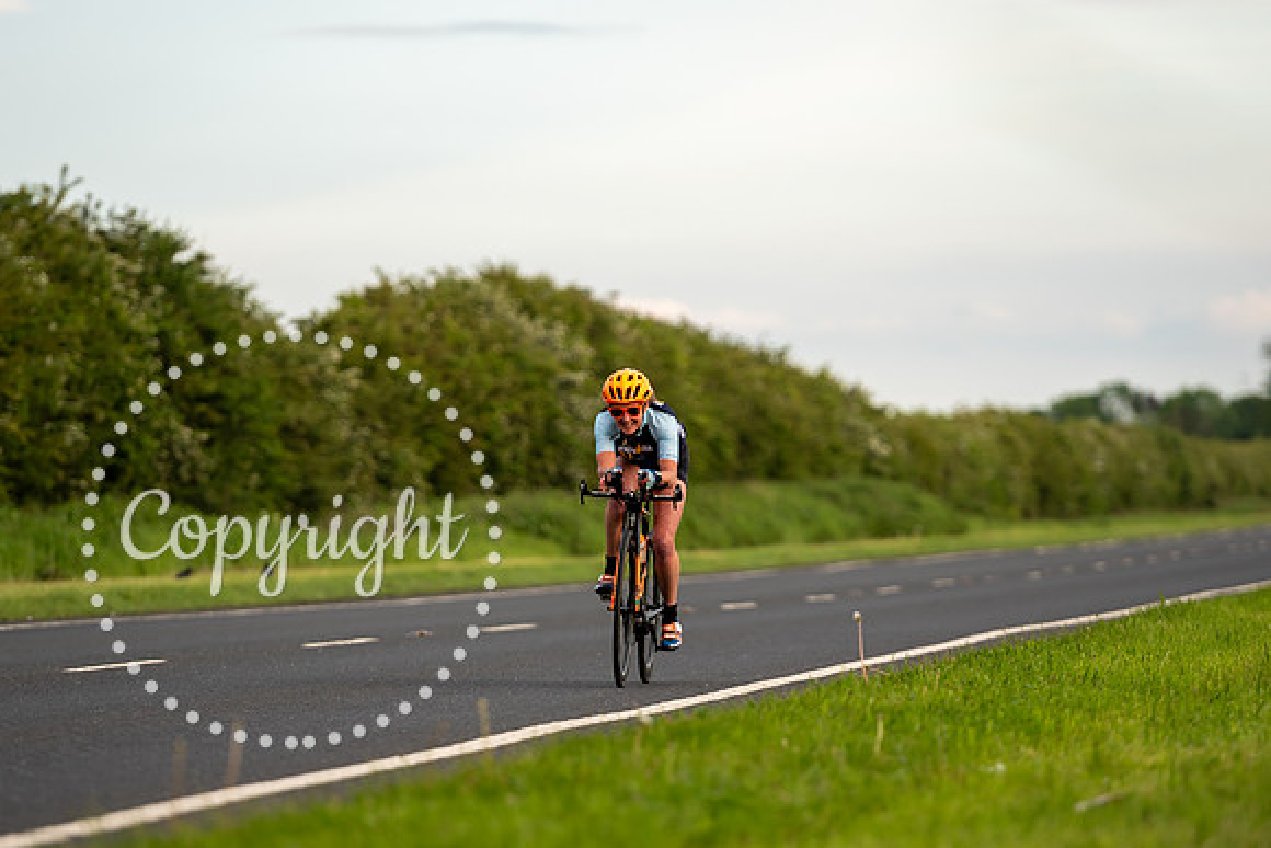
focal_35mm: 282
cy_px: 503
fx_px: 9952
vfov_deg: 4.9
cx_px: 621
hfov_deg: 7.3
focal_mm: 190
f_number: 3.2
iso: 100
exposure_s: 1/640
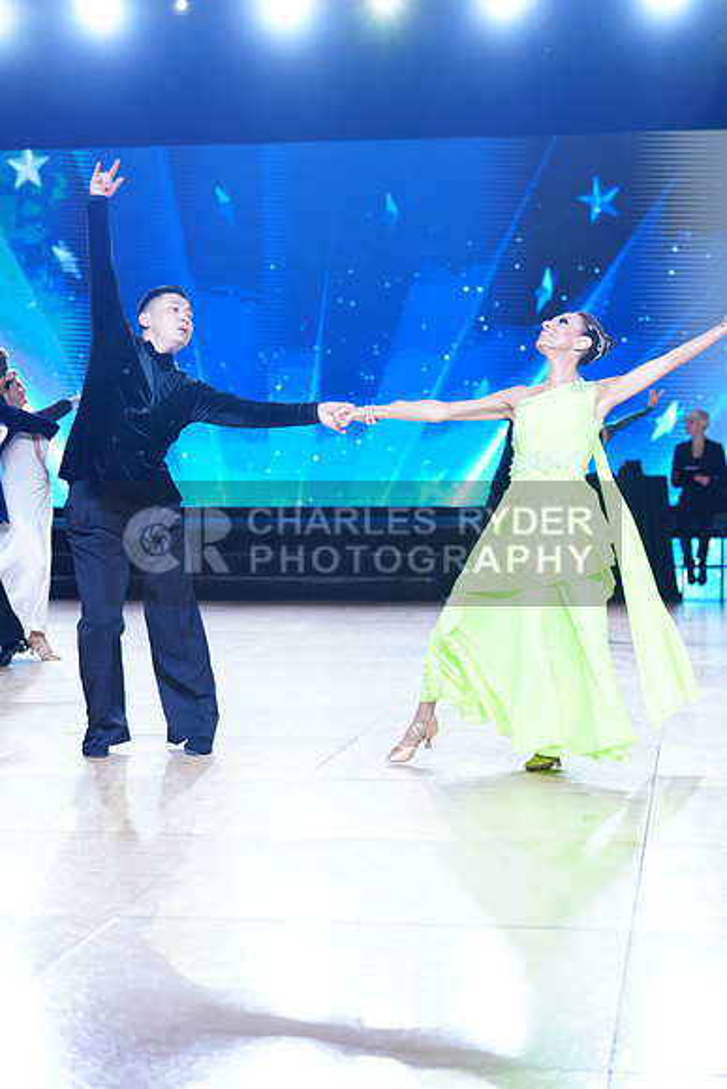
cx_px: 364
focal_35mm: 70
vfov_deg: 28.8
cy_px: 544
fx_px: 2119
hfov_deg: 19.5
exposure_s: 1/640
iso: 1250
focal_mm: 70
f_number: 2.8
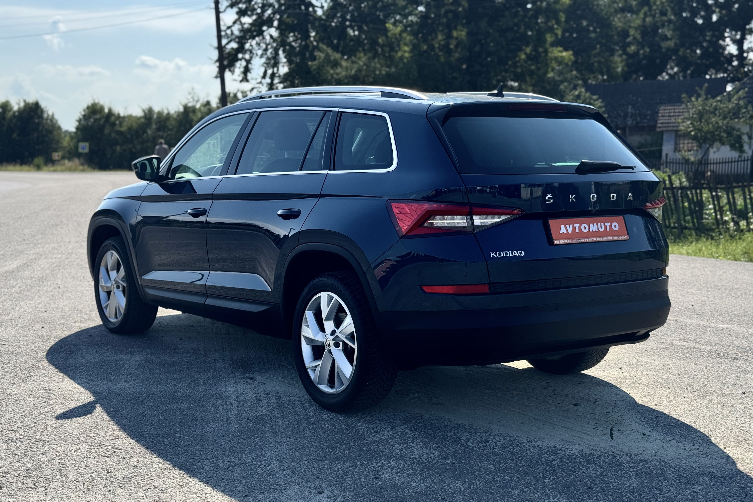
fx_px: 1046
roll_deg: +0.8
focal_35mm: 50
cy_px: 248
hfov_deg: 39.6
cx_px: 377
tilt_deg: -5.3
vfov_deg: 27.0
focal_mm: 6.76
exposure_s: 1/2959
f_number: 1.78
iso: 64
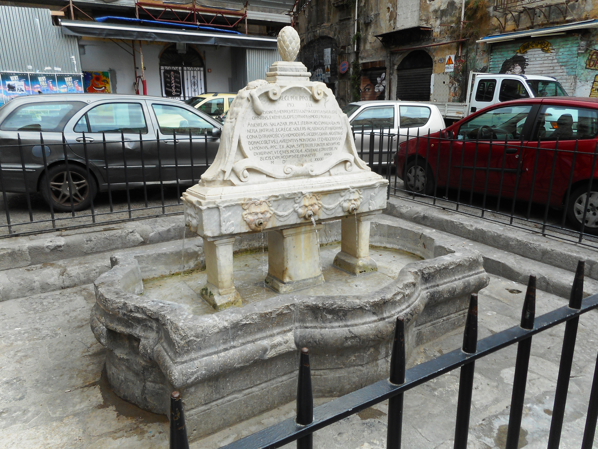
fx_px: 432
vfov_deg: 54.9
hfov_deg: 69.4
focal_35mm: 25
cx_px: 299
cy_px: 224
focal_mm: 4.5
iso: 80
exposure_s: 1/125
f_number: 3.7
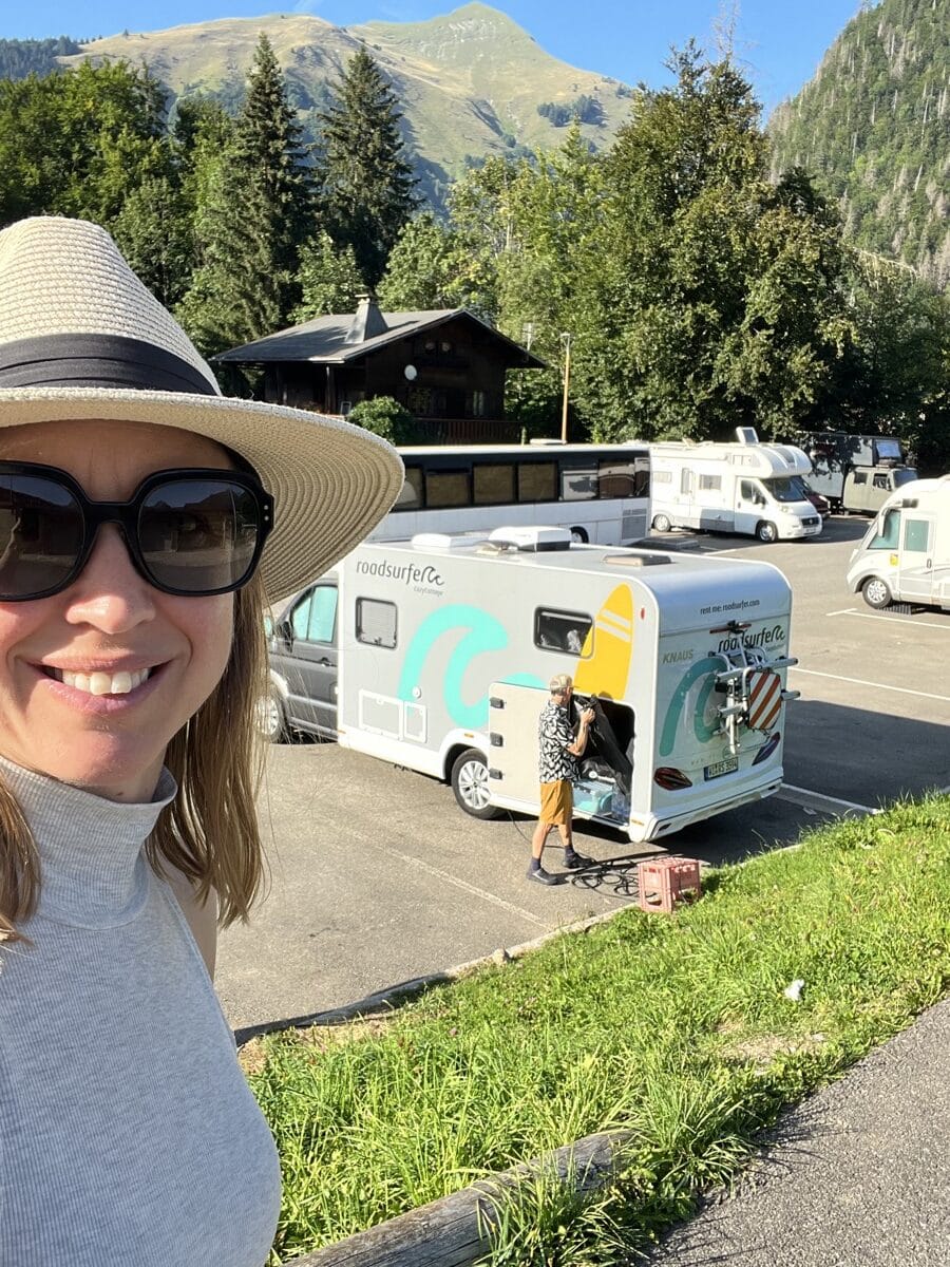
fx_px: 1098
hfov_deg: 46.8
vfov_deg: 60.0
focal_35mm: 30
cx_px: 475
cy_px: 634
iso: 32
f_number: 2.2
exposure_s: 1/274
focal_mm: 2.71
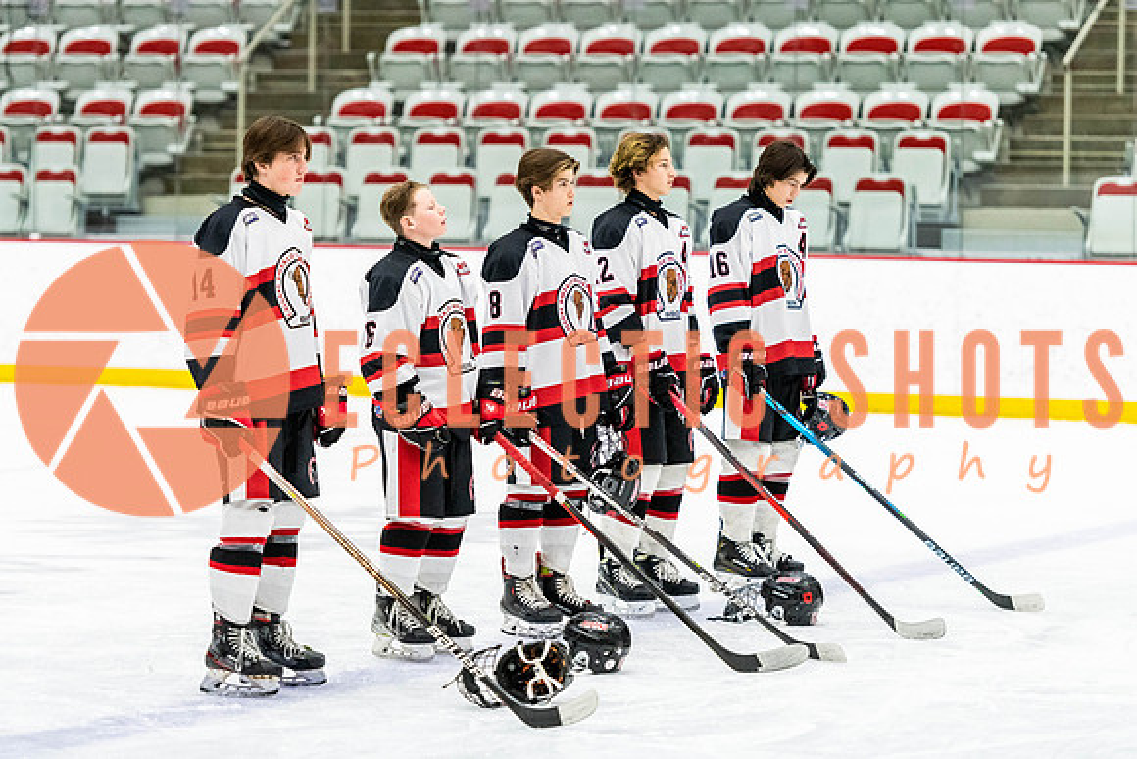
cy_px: 337
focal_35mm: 152
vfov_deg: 9.0
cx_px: 568
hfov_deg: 13.5
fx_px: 4812
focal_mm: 135
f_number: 2.8
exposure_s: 1/640
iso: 3200
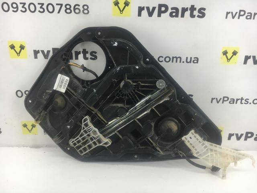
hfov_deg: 61.7
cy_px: 96
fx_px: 215
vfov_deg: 48.2
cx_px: 128
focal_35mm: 29
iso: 25
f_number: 2.2
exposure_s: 1/33
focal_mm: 4.15
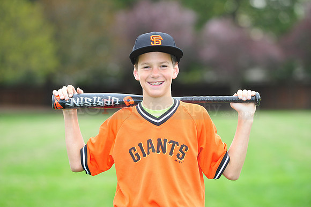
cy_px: 104
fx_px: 1727
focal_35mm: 200
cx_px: 156
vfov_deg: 6.9
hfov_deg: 10.3
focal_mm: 200
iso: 400
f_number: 5
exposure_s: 1/250
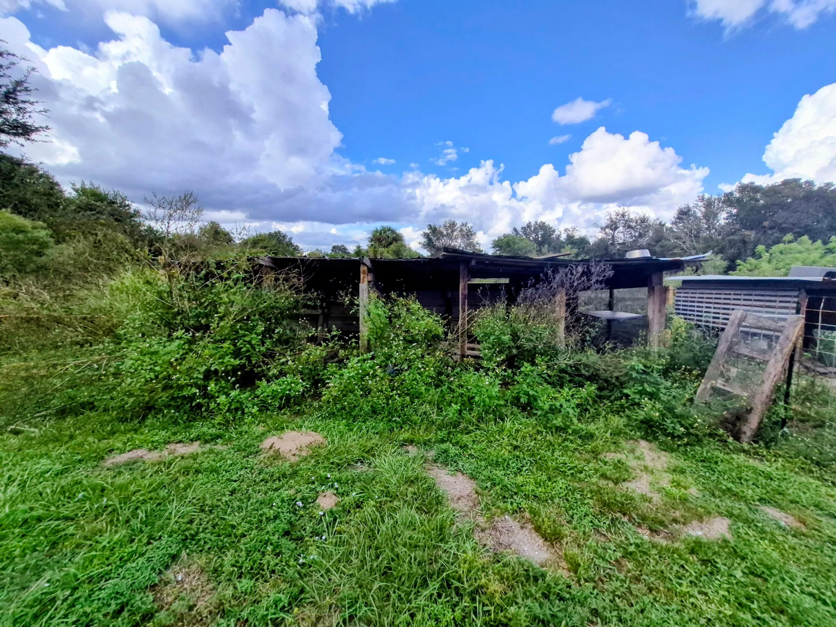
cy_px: 314
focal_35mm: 13
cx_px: 418
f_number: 2.2
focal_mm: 1.74
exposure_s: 1/1976
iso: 40
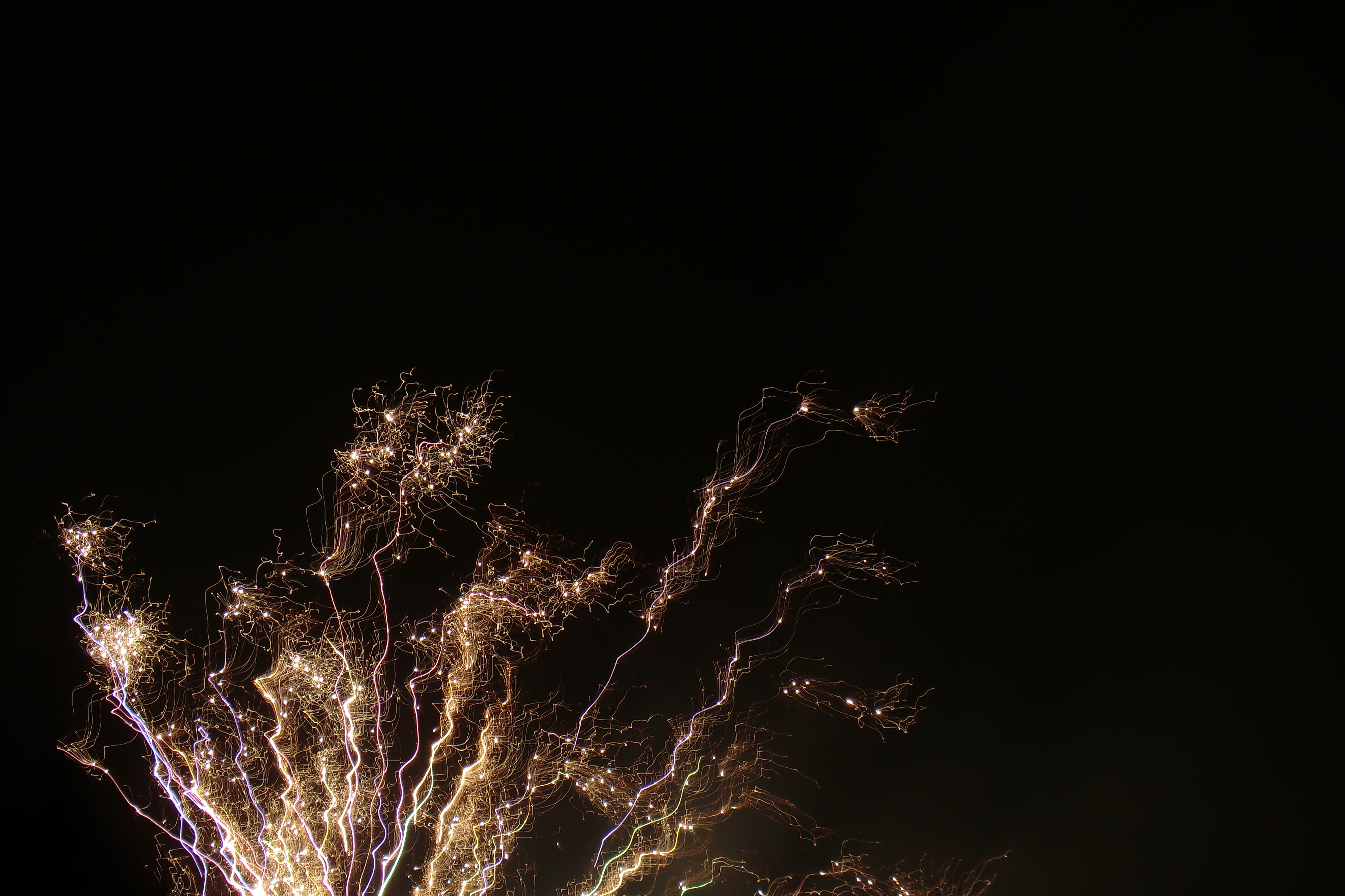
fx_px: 5641
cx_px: 672
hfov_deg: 13.6
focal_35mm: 151
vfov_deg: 9.1
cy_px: 435
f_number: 4.6
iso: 64
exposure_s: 2
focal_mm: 25.9
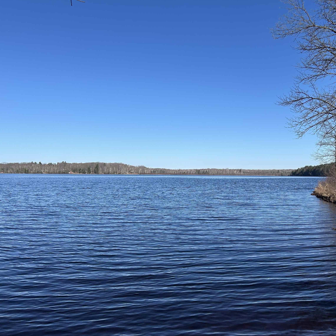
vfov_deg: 52.5
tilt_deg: +1.9
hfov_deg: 52.1
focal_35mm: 31
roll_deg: -0.6
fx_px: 340
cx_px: 205
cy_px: 168
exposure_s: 1/4630
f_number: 1.5
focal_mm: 5.7
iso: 50
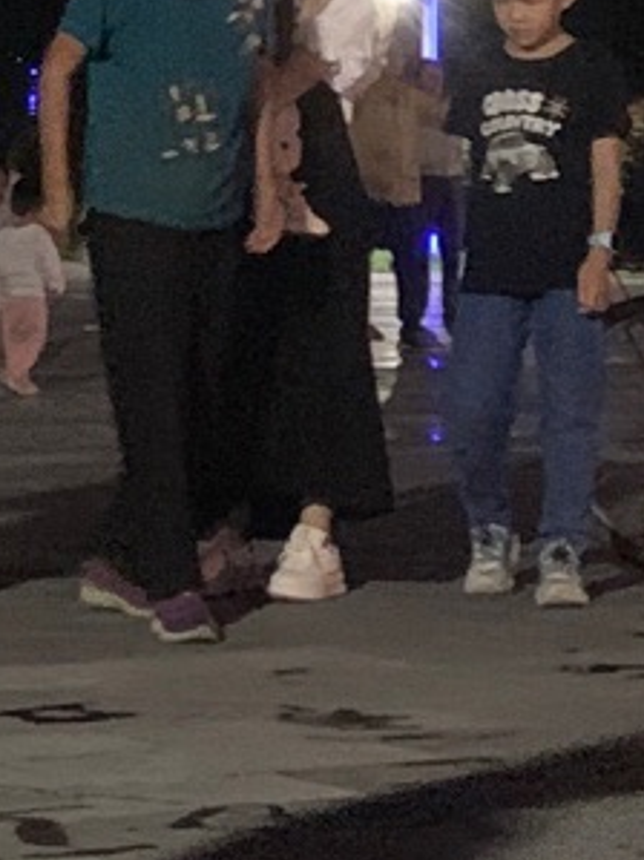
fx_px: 4319
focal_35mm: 174
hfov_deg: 8.5
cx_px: 351
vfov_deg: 11.0
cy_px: -391
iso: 640
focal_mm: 4.25
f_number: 1.8
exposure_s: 1/17
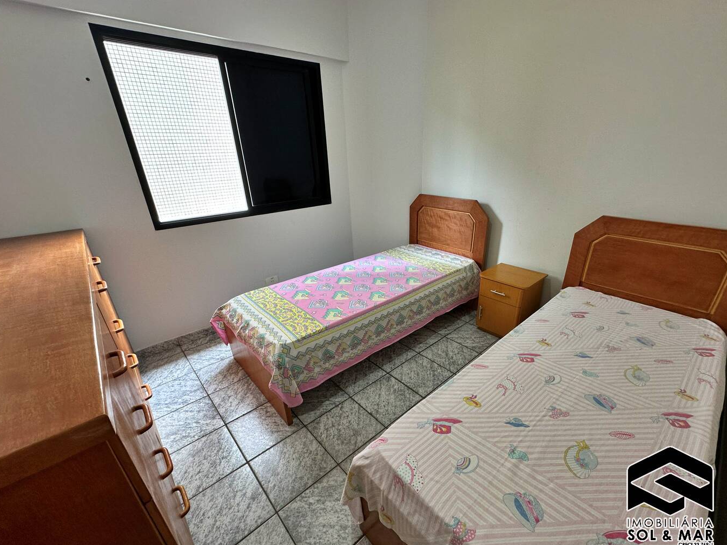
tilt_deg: -24.3
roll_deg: +1.1
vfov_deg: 81.7
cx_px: 384
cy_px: 289
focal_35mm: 15
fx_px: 315
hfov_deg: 98.1
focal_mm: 2.22
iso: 80
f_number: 2.2
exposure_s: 1/120
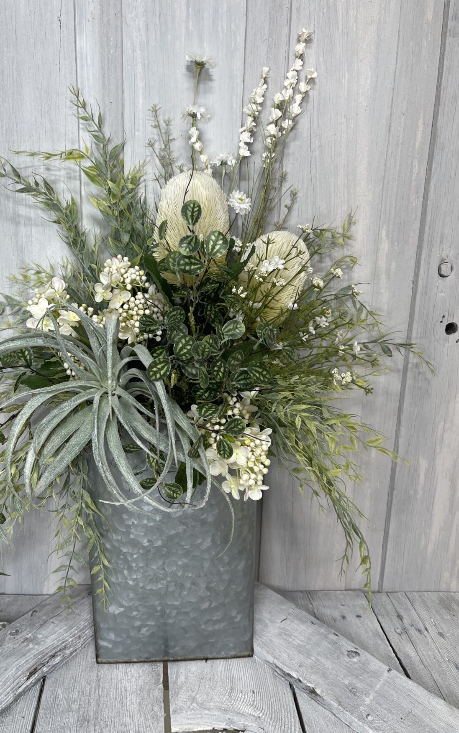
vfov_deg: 64.6
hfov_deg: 42.9
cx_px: 179
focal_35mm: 29
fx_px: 580
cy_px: 360
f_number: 1.6
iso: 40
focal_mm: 5.1
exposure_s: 1/120
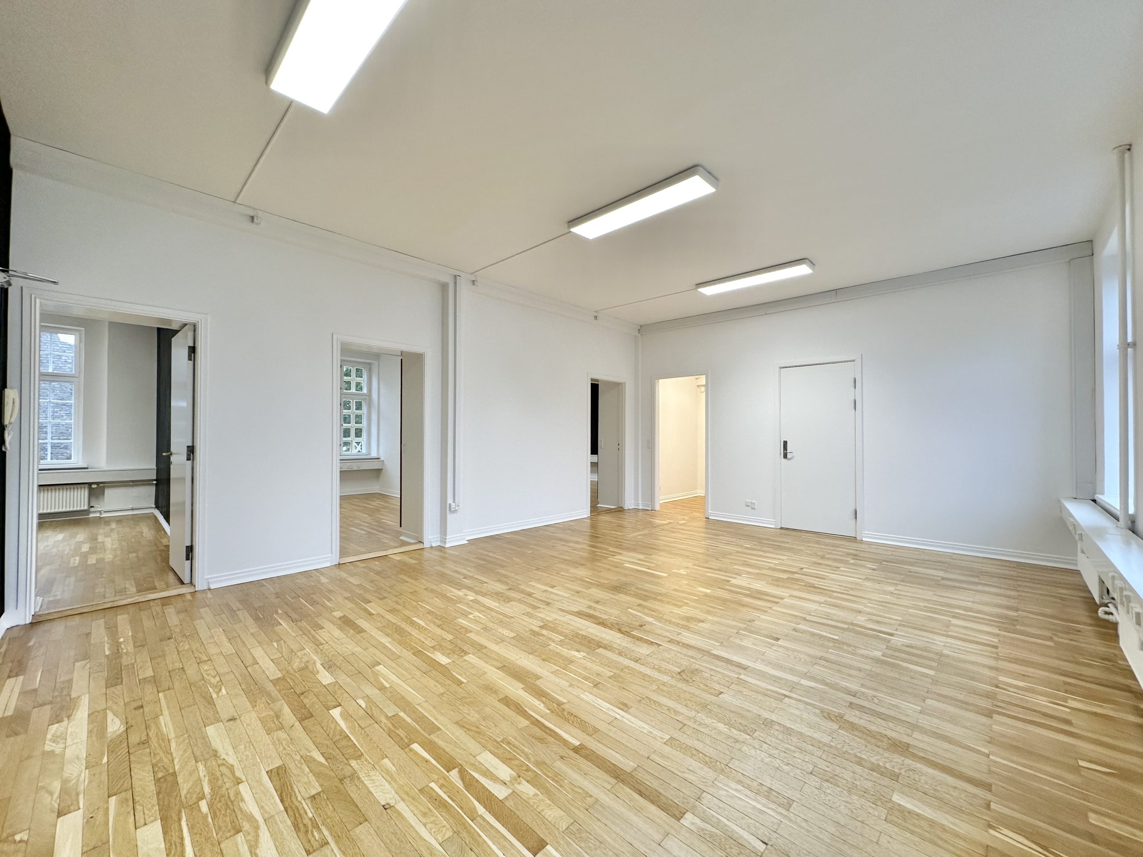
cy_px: 428
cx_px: 572
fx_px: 462
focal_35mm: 14
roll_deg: -0.3
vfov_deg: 85.7
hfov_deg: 102.1
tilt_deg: +0.7
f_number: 2.2
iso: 125
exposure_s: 1/100
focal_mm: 2.22
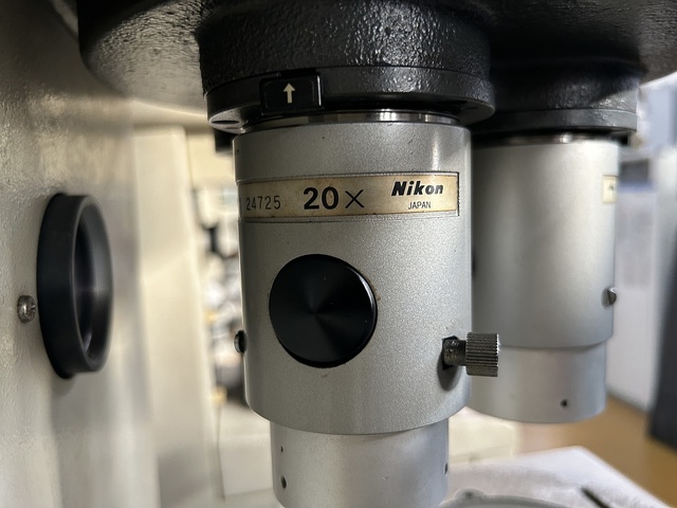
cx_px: 338
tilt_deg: -6.6
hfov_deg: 67.3
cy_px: 254
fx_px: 508
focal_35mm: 26
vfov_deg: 53.1
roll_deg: +1.9
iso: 160
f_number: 1.5
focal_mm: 5.7
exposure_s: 1/60
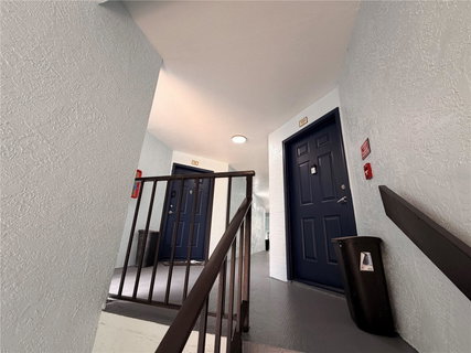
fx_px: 190
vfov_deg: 85.6
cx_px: 236
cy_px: 176
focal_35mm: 14
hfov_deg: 102.1
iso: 125
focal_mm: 2.22
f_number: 2.2
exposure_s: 1/121
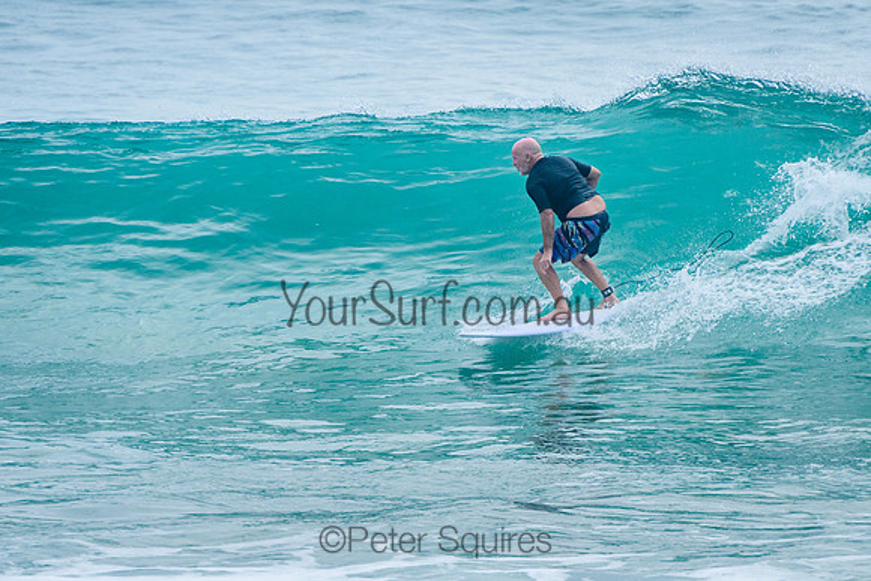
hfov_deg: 3.7
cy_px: 286
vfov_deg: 2.5
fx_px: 13318
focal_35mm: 550
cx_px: 526
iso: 500
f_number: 9
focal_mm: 400
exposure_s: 1/2000
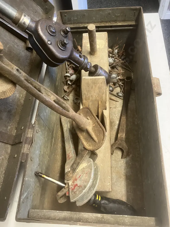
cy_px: 114
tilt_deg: -59.1
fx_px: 183
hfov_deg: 49.7
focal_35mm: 28
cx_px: 85
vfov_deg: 63.4
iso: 200
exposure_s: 1/50
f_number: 1.8
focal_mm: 3.99
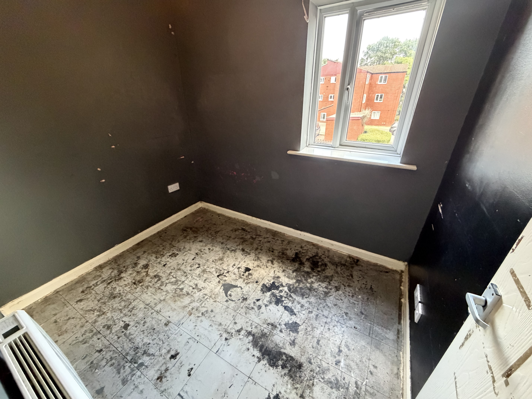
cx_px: 266
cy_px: 200
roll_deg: +1.1
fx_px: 215
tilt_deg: -25.3
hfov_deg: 102.1
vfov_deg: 85.7
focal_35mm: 14
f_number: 2.2
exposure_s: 1/60
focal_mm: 2.22
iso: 800
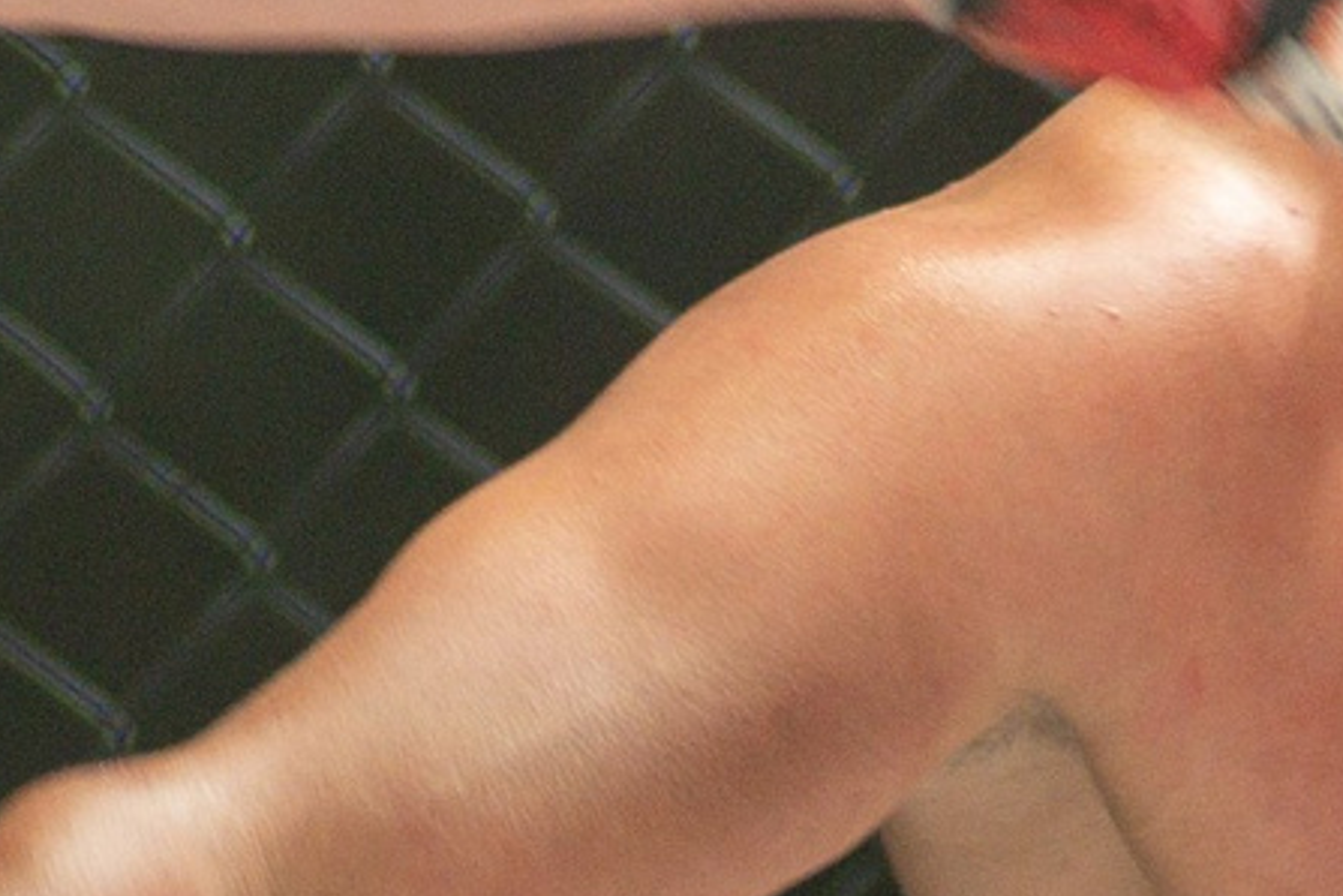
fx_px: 28872
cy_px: 801
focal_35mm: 774
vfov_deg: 1.8
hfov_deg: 2.7
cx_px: 1229
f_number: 4
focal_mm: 135
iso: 1000
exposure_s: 1/320
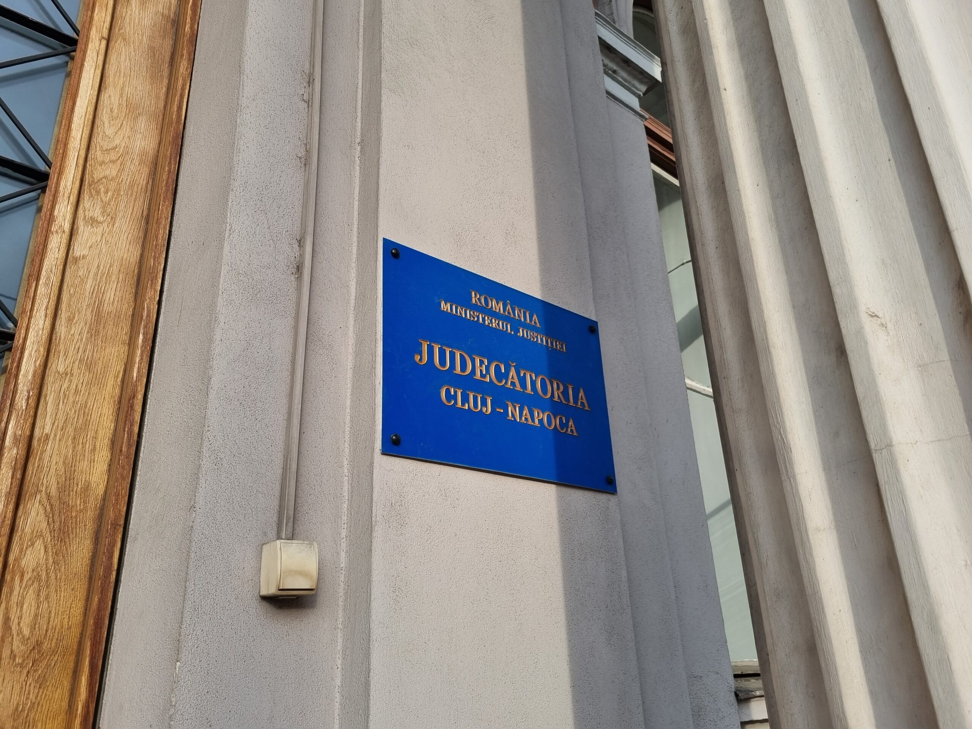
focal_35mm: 26
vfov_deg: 53.1
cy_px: 364
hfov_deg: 67.3
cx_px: 486
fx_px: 730
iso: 50
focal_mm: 5.4
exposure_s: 1/760
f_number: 1.8
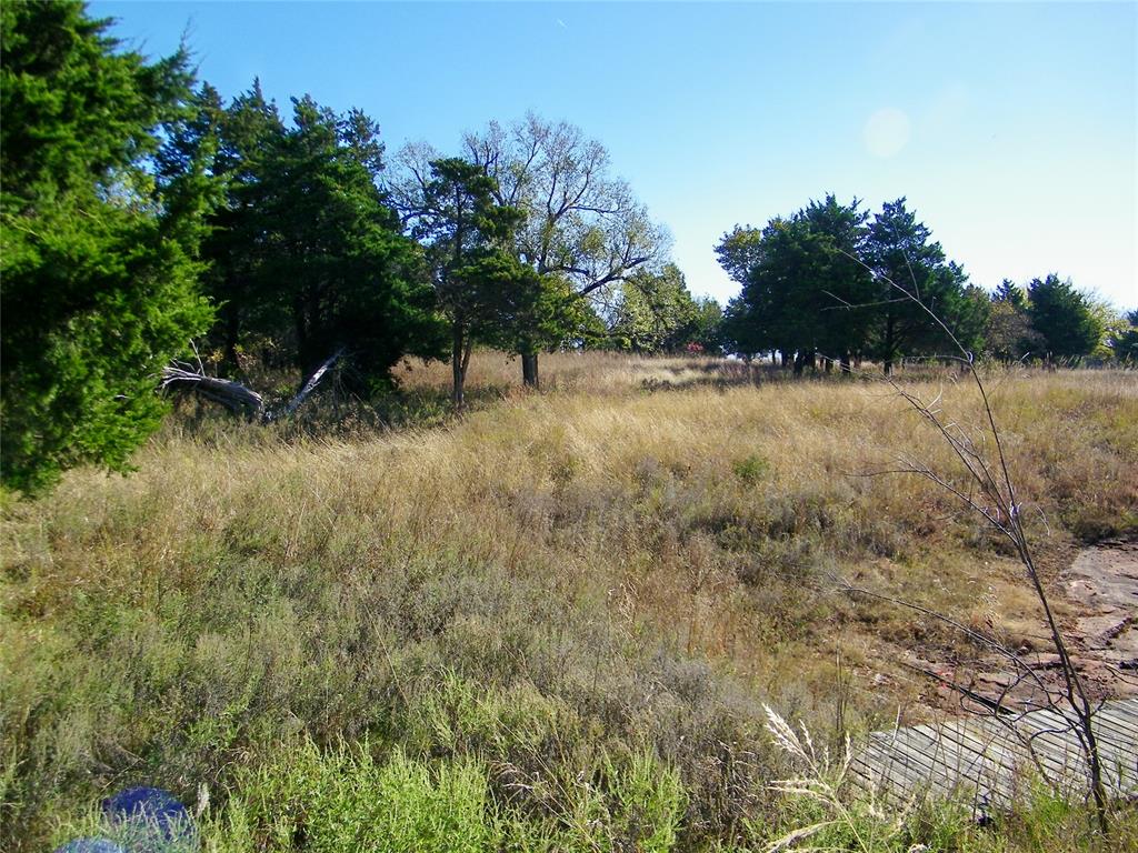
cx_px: 569
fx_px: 986
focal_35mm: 30
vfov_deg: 46.8
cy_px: 426
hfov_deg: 60.0
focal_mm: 5.4
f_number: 7.2
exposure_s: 1/200
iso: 80
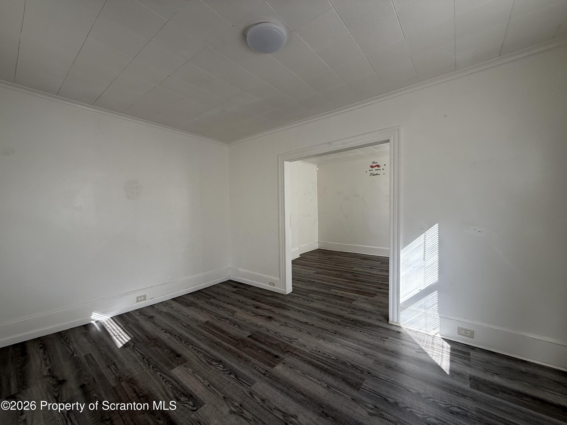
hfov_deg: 102.1
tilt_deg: -1.9
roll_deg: +0.3
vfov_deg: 85.7
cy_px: 212
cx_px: 284
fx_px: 229
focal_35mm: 14
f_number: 2.2
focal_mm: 2.22
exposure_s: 1/162
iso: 64
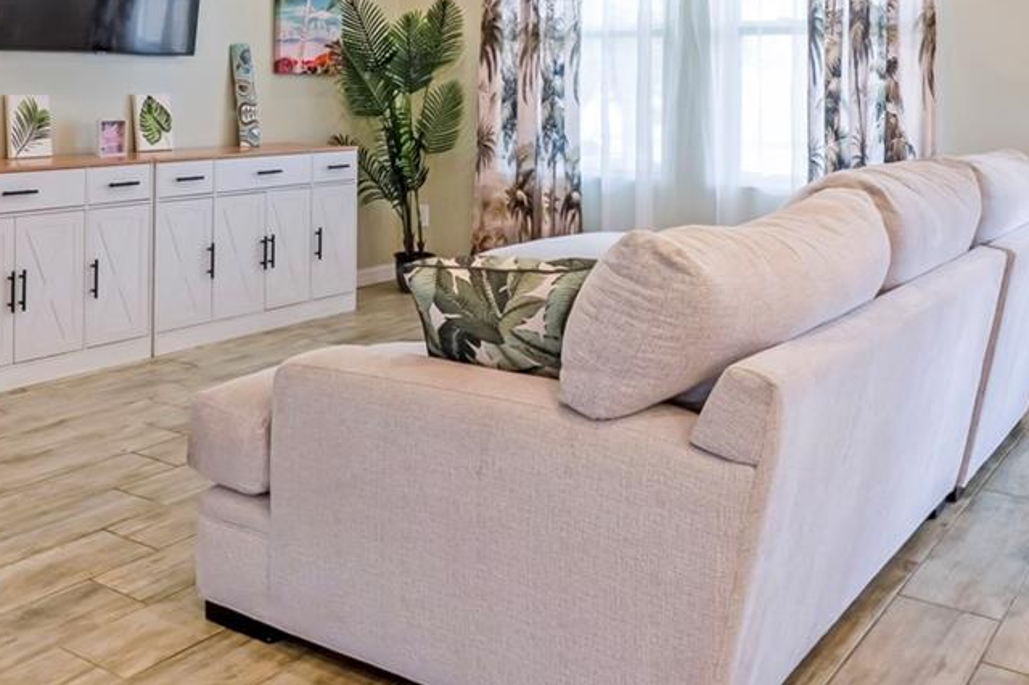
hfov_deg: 45.9
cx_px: 288
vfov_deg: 31.0
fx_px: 1178
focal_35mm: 41
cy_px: 77
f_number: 9
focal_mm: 11
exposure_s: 1/160
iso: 250
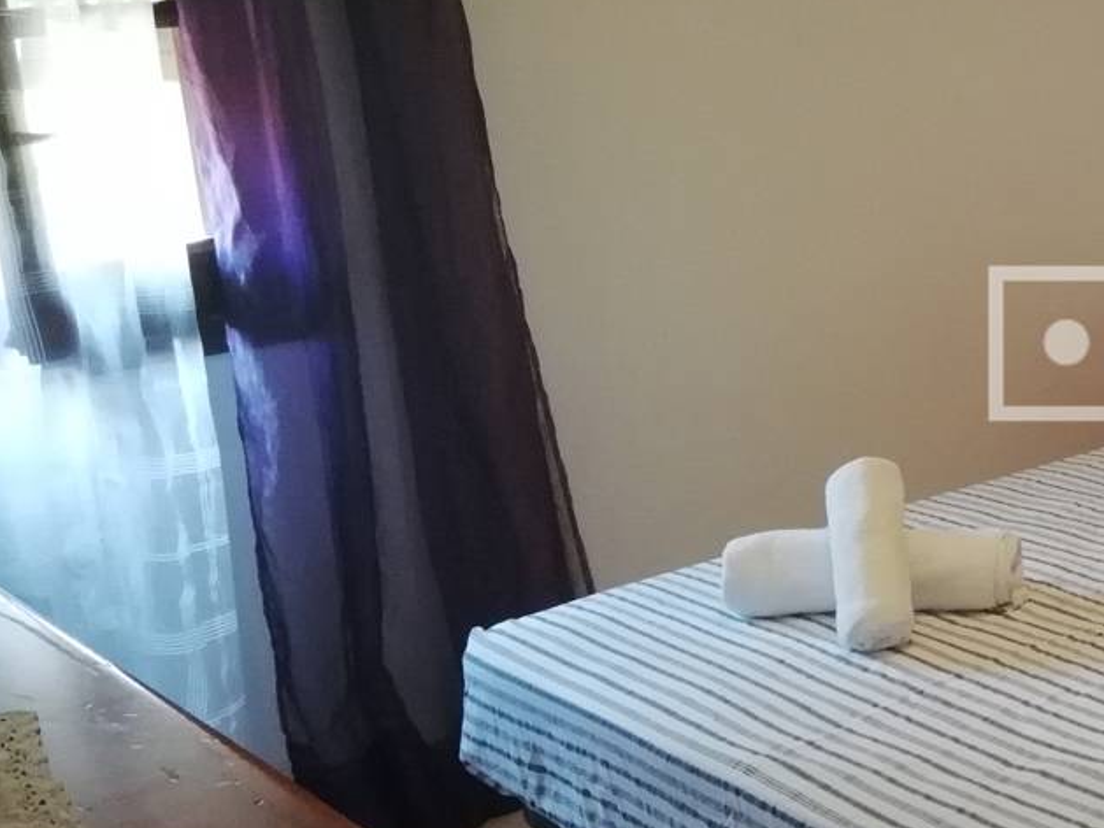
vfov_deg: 23.6
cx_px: 1299
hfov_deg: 27.7
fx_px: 1978
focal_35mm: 62
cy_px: 346
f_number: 2.2
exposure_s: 1/33.3
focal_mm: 3.21
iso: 400
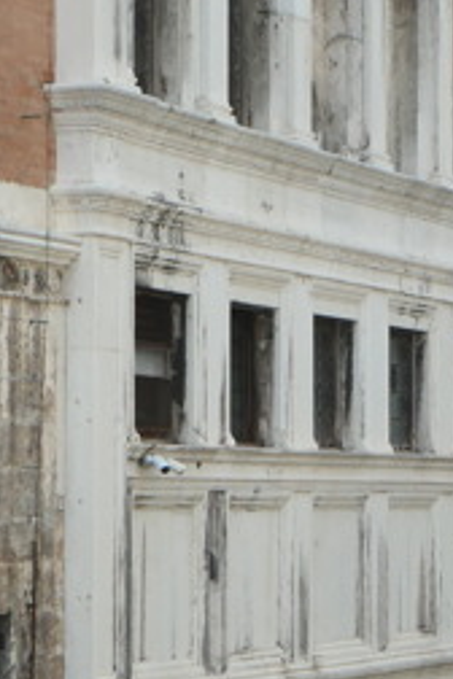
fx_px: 3076
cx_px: 851
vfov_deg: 12.6
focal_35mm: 163
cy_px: 523
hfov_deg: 8.1
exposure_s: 1/800
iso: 200
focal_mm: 15.1
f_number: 4.5
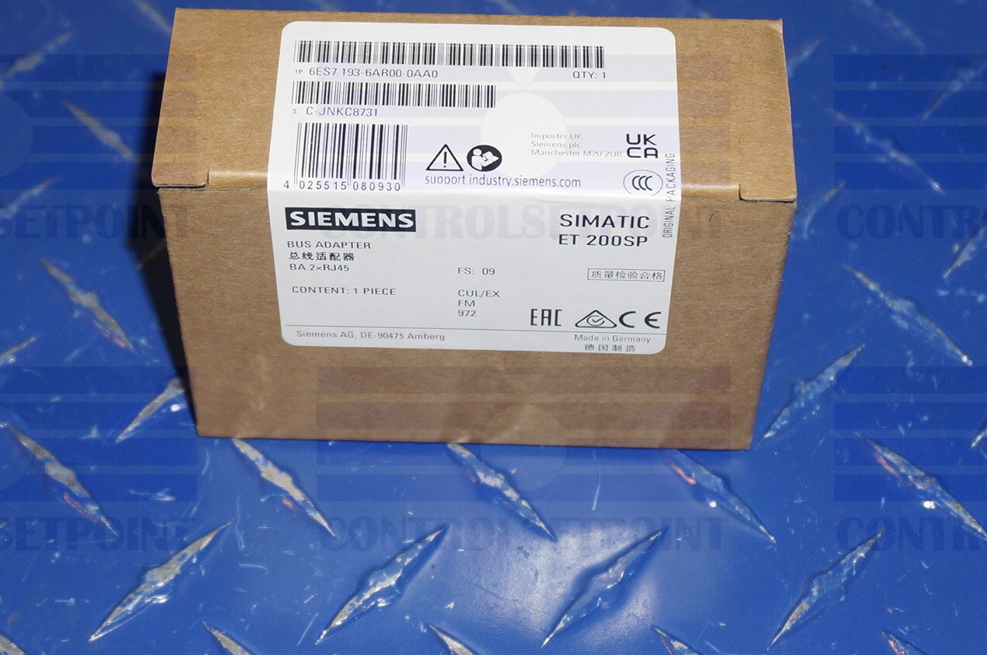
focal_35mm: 81
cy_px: 264
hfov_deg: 25.1
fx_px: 2217
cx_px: 478
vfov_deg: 16.8
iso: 400
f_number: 4.5
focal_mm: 28
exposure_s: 1/60
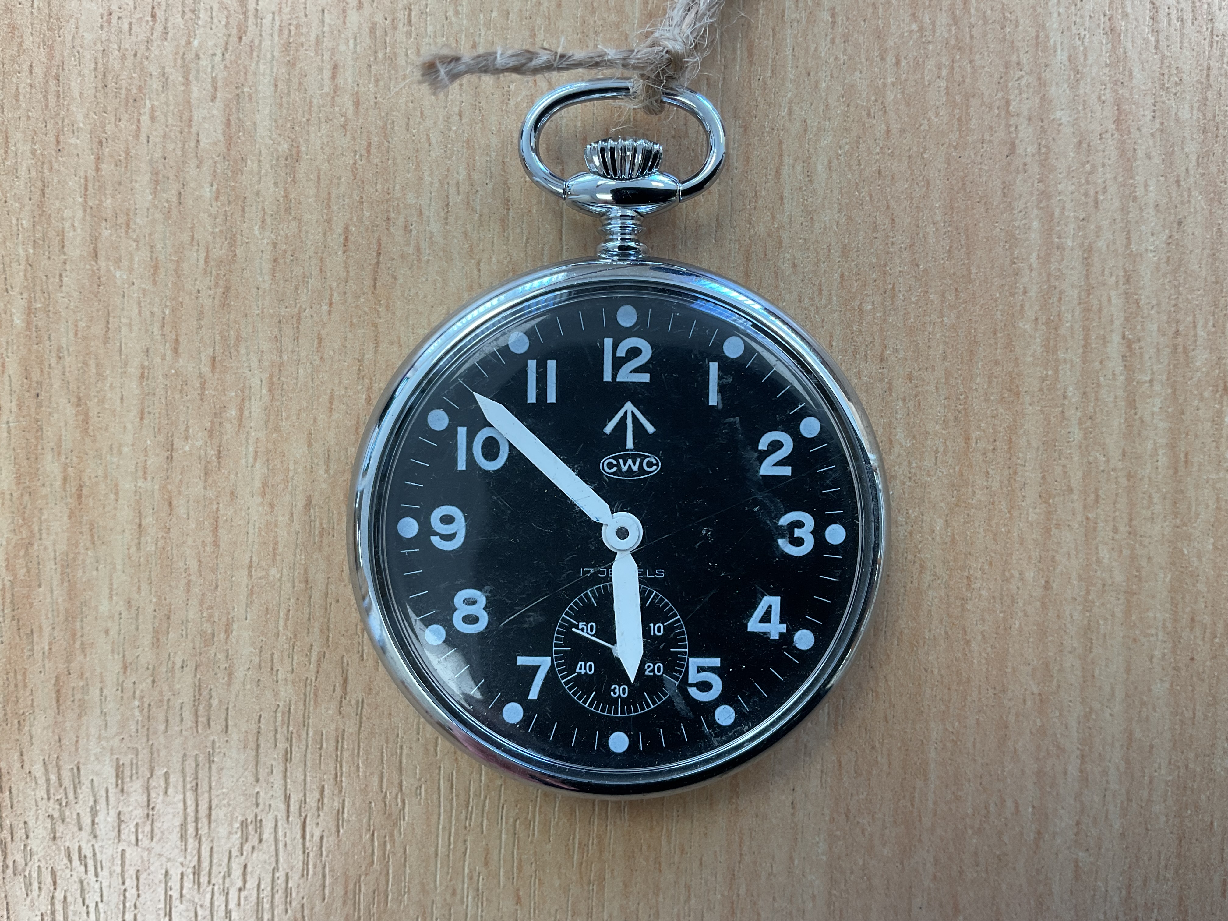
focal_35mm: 29
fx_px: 1029
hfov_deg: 61.7
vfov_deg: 48.2
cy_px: 460
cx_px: 614
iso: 32
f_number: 1.8
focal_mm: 3
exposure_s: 1/120
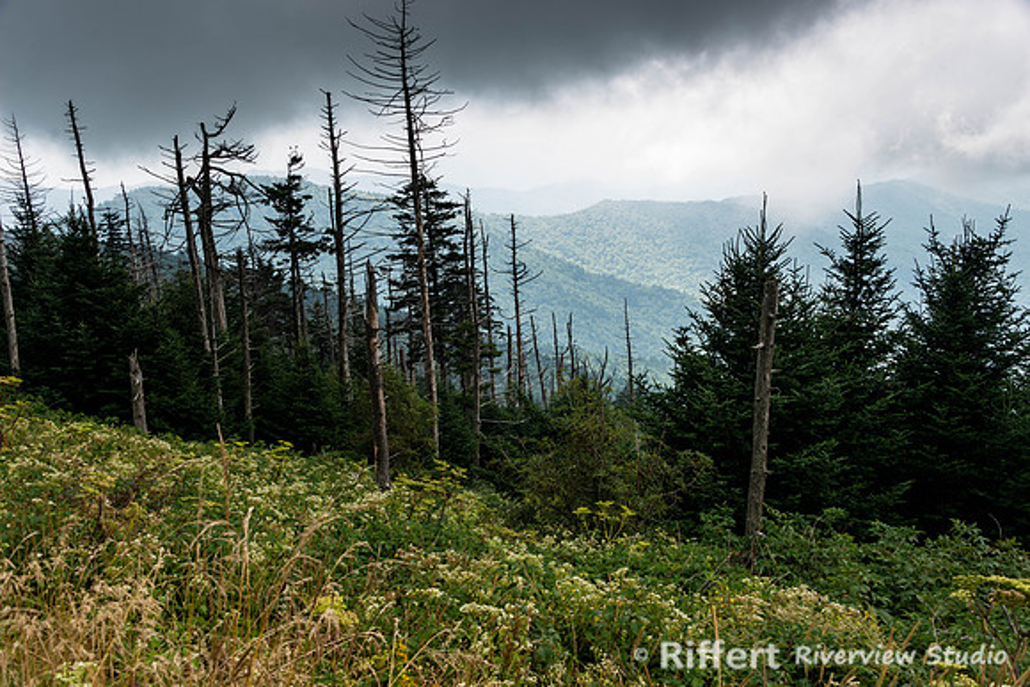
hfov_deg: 53.1
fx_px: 1030
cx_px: 515
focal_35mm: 36
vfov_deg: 36.9
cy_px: 344
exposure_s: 1/50
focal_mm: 36
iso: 100
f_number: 8
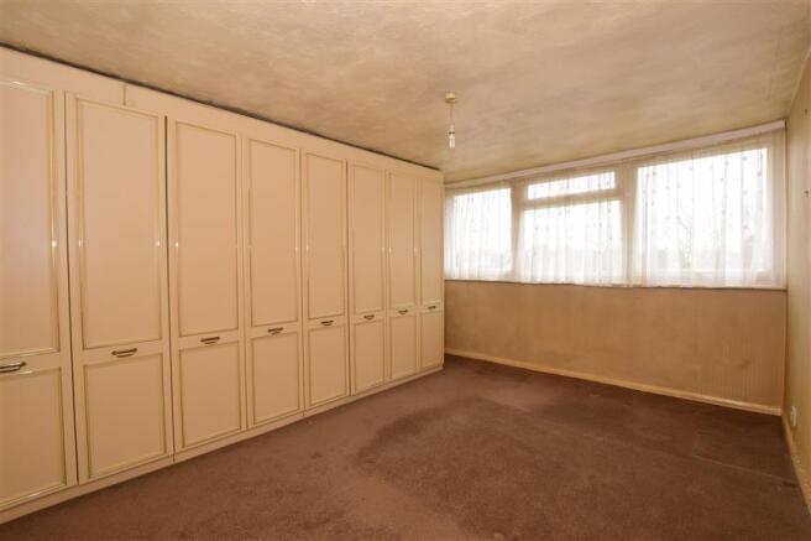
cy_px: 270
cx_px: 406
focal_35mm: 15
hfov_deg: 100.4
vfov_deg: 77.3
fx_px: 338
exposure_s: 1/15
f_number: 18
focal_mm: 10
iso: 400
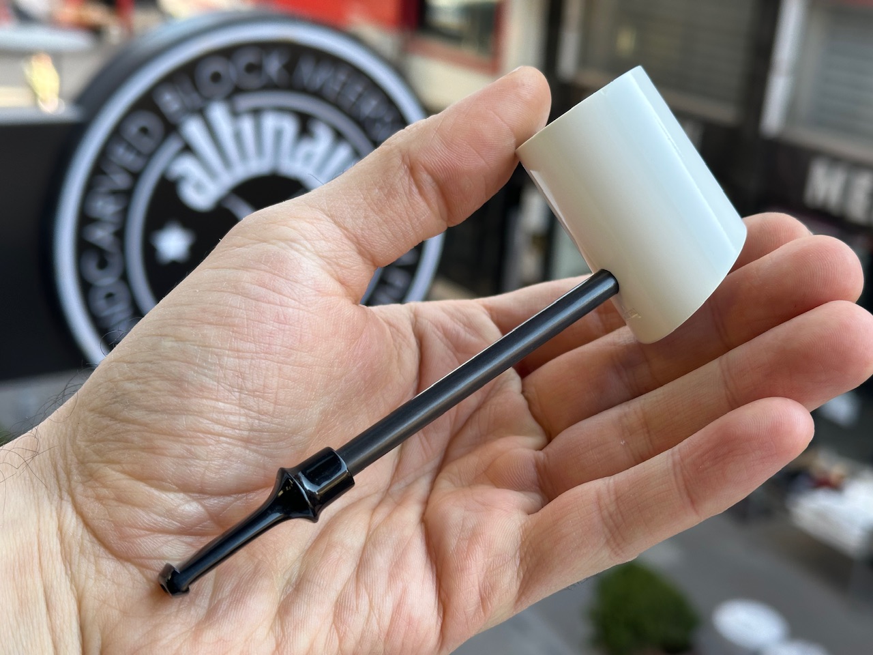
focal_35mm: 48
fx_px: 1211
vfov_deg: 30.3
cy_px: 328
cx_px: 436
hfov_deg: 39.7
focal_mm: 6.86
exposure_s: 1/230
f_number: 1.78
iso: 50
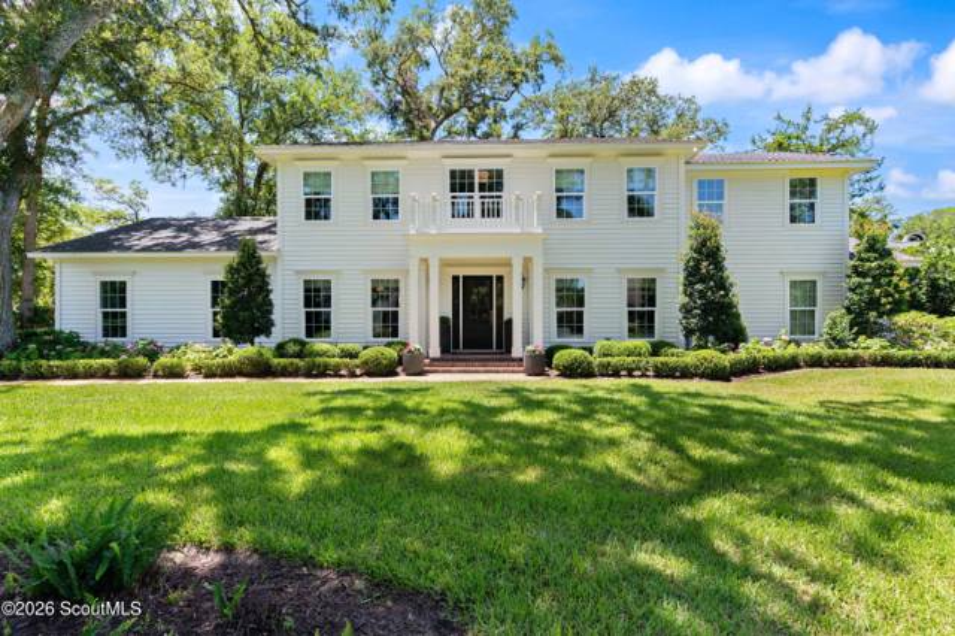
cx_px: 478
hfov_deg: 93.3
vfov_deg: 70.4
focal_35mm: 17
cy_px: 318
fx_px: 451
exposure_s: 1/125
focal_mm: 17
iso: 250
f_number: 8
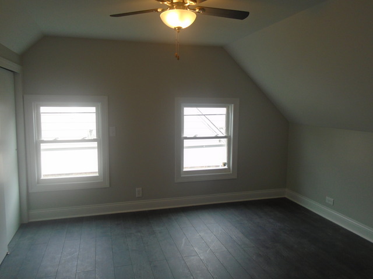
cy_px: 140
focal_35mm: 26
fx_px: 280
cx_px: 186
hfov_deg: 67.3
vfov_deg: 53.1
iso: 100
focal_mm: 4.6
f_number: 3.2
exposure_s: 1/60
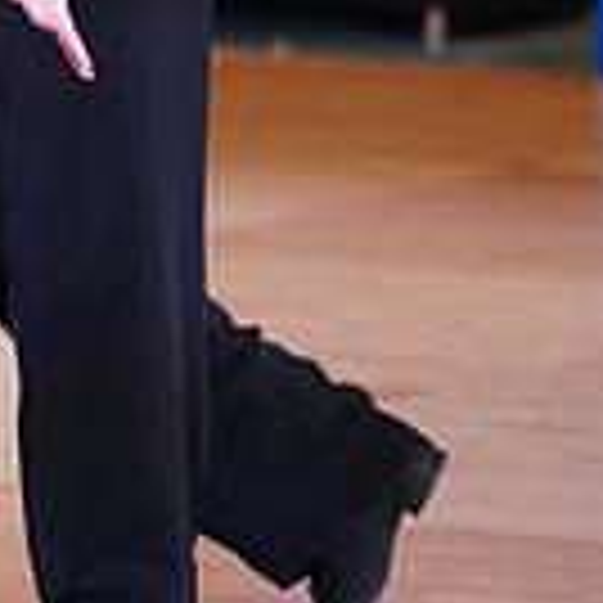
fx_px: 13638
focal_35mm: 692
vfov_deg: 2.5
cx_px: -151
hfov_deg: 2.5
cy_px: -176
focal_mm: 188
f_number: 2.8
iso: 2500
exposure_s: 1/500
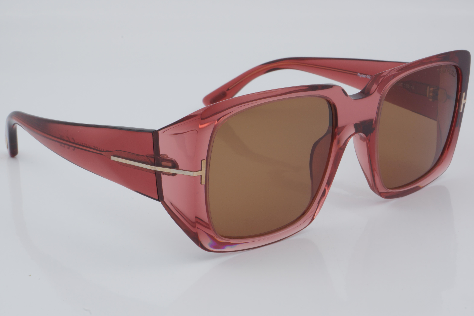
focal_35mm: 75
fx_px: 987
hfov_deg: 27.0
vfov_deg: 18.2
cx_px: 237
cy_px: 158
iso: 100
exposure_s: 1/4
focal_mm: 50
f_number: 32
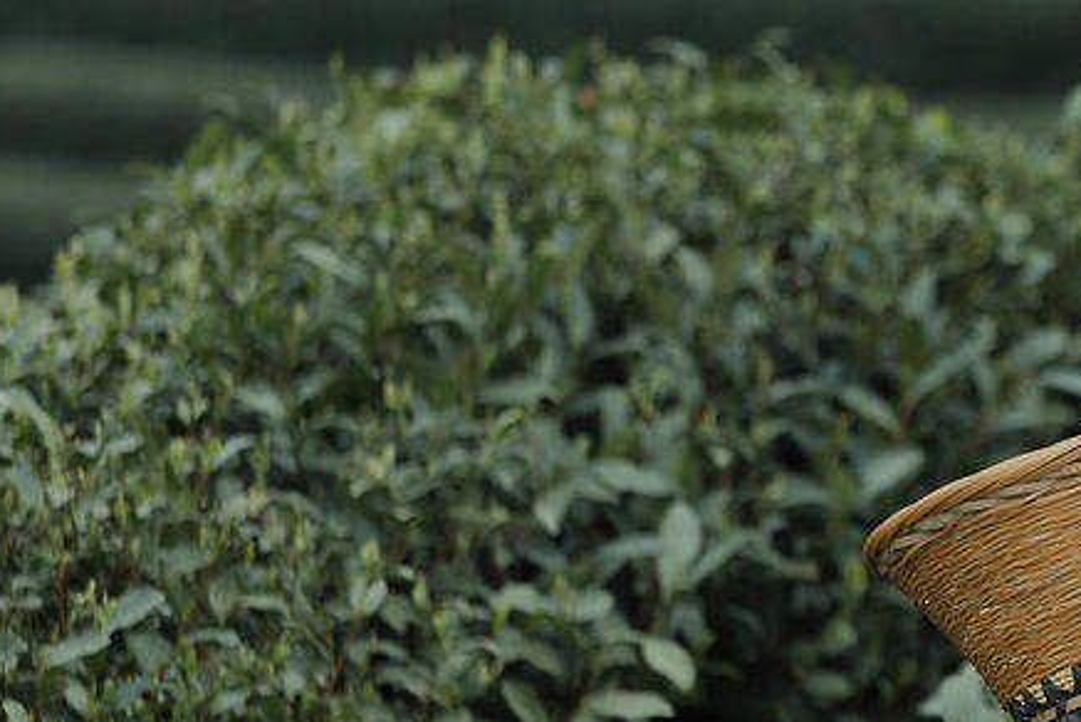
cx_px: 1217
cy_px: 158
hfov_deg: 7.1
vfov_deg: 4.8
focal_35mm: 288
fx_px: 8653
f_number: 4
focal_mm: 105
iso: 400
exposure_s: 1/800
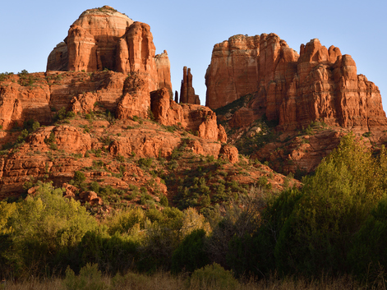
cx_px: 203
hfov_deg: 24.4
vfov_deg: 18.4
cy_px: 143
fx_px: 894
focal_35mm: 80
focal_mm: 70
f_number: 11
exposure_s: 1/80
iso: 280
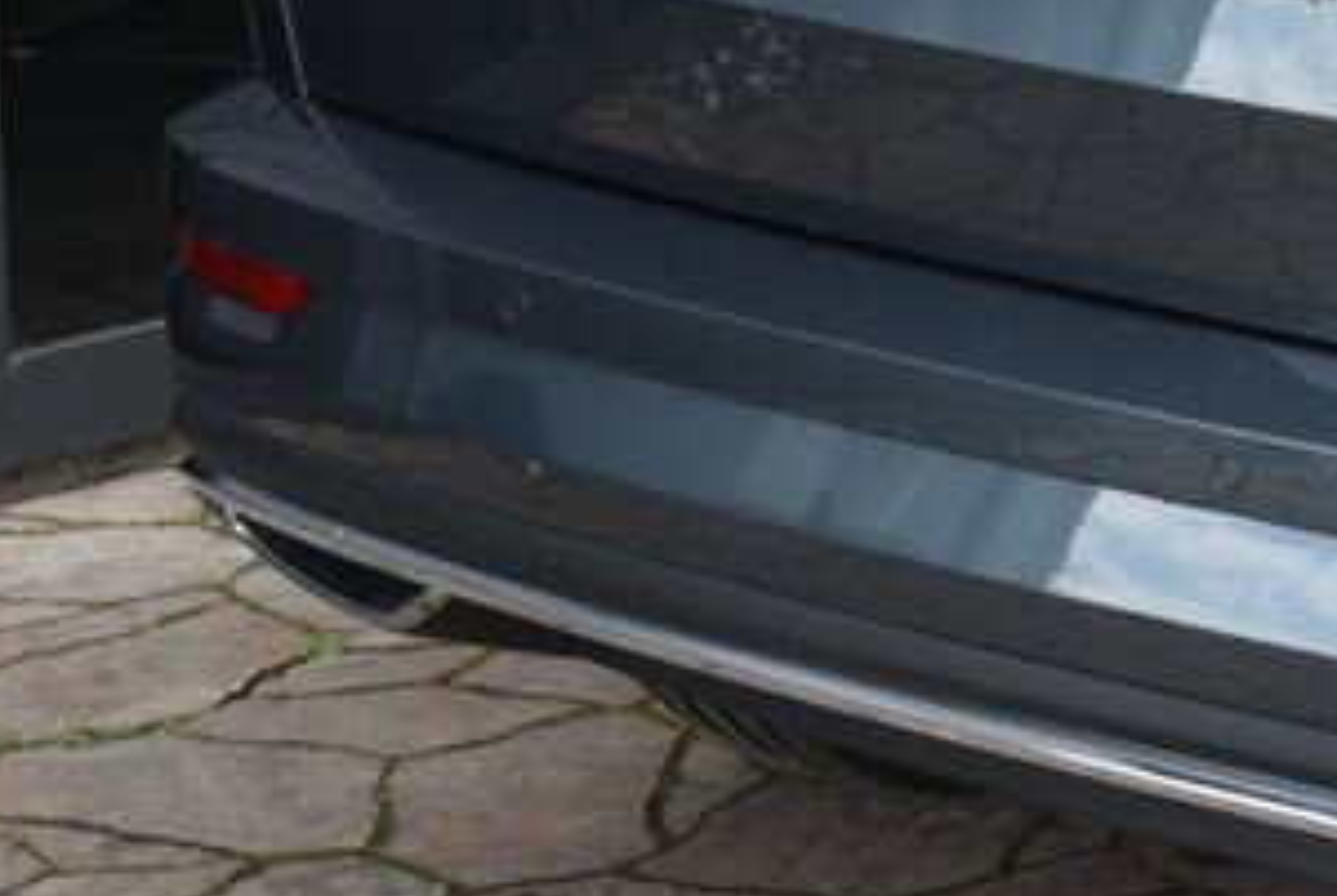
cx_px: 2161
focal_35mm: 150
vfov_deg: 9.1
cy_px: -18
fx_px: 5579
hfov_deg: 12.8
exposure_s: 1/200
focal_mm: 44
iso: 500
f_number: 7.1
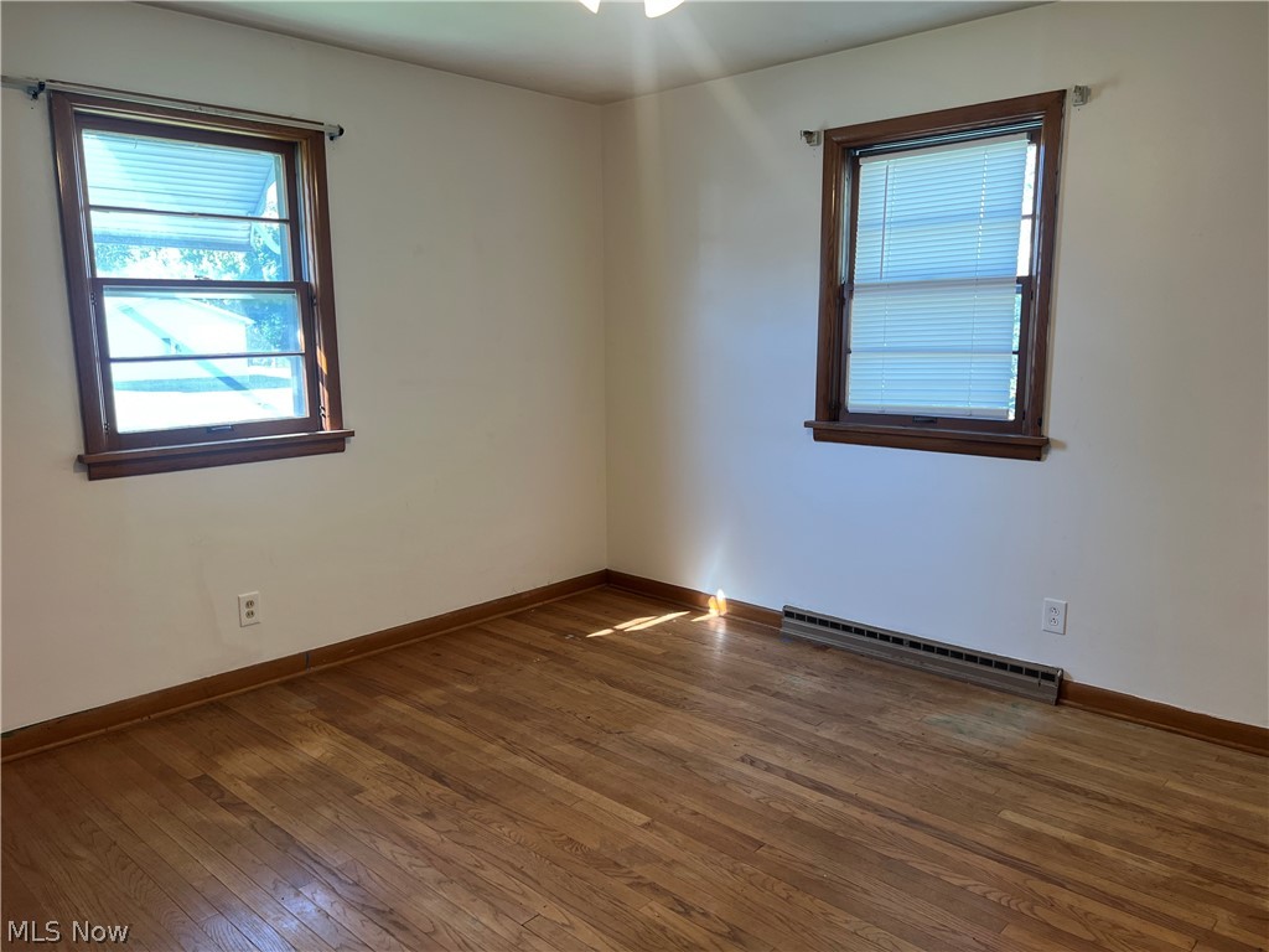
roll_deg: +0.3
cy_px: 476
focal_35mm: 26
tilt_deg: -7.4
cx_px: 634
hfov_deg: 67.3
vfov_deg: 53.1
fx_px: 953
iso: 80
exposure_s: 1/120
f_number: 1.5
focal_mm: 5.7
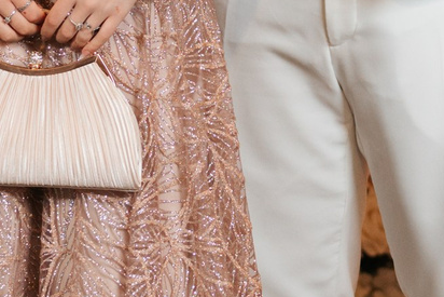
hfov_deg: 5.8
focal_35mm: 357
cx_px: 28
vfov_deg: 3.8
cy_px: -55
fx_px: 4404
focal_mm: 57
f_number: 2.8
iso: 400
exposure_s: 1/200
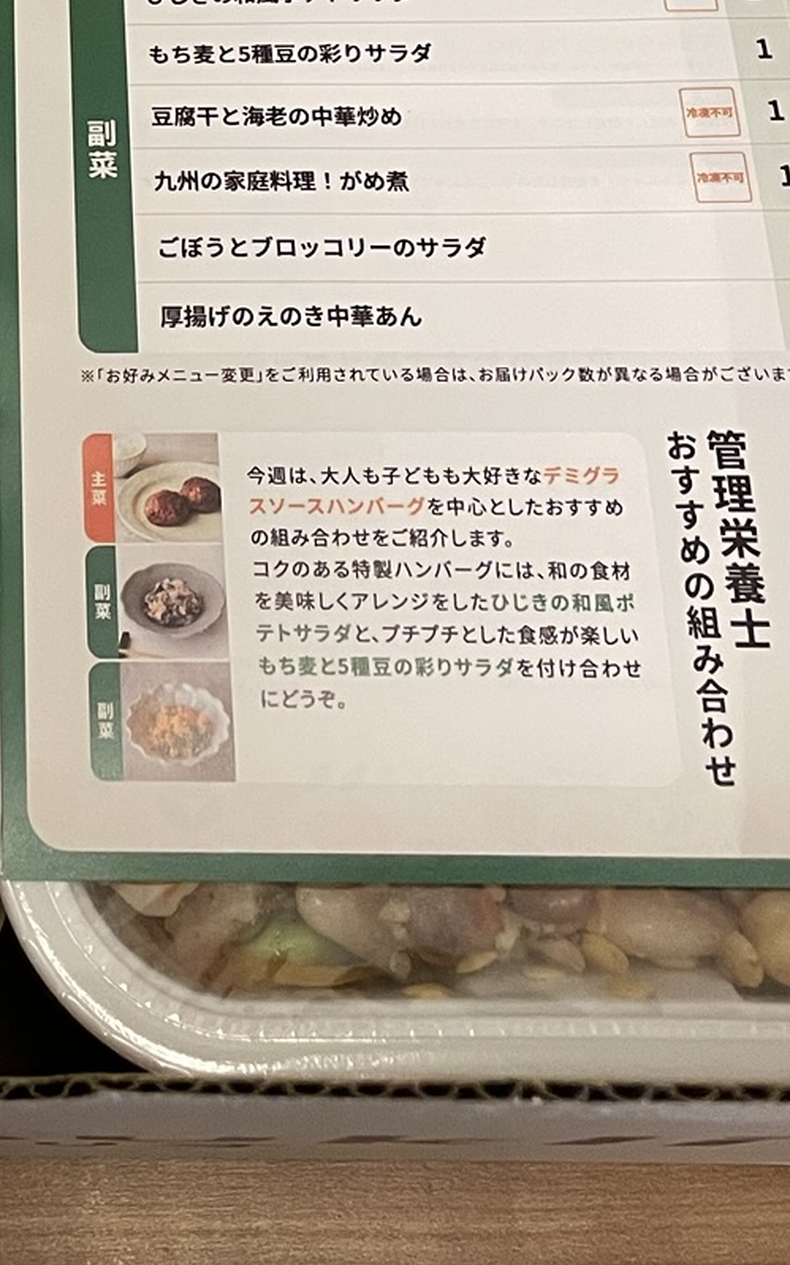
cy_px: -176
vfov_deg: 27.0
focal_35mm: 69
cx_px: -100
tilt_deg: -60.4
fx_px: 2378
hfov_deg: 18.1
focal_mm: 4.2
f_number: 1.6
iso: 320
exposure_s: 1/60
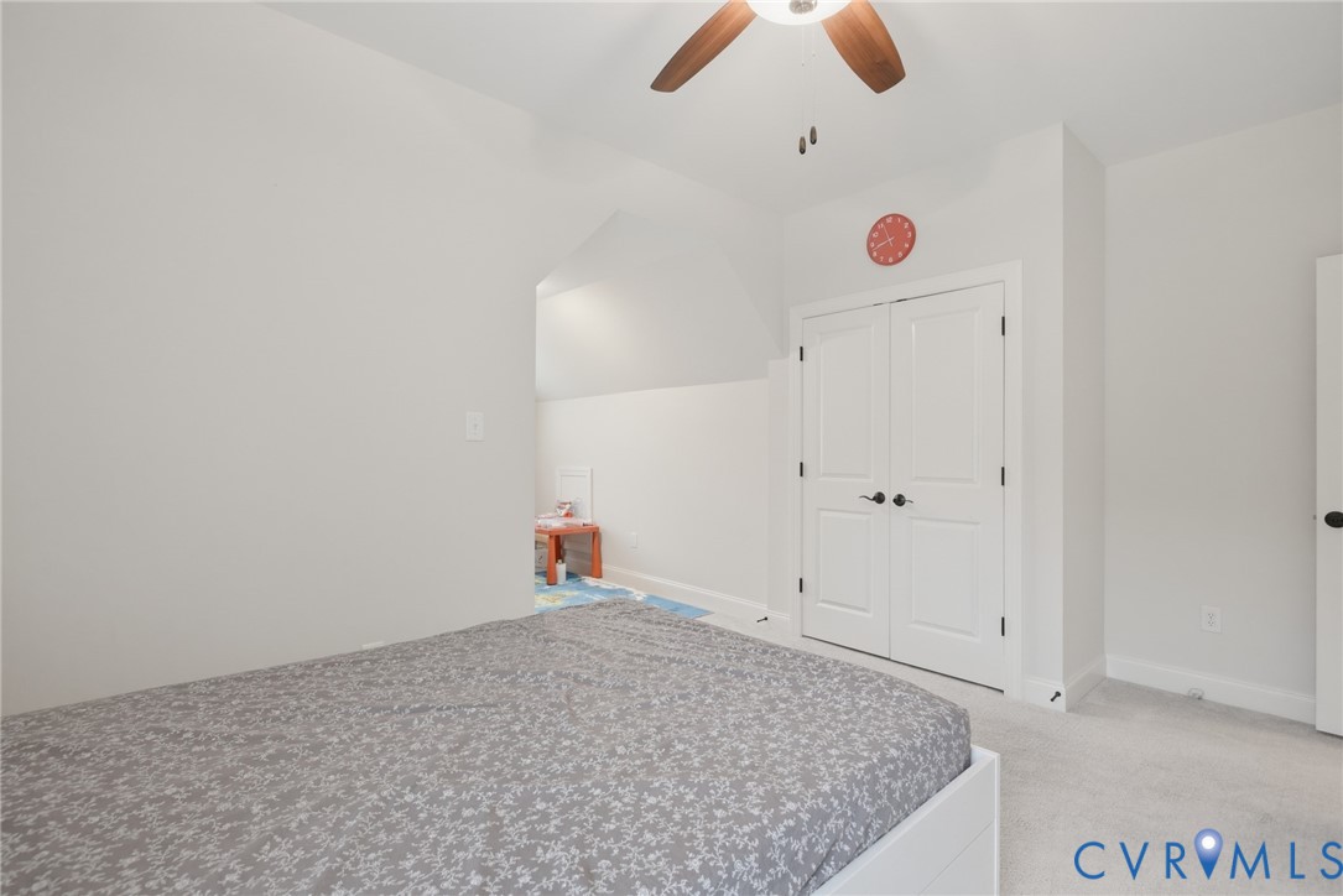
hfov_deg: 96.7
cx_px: 672
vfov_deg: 73.8
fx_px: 597
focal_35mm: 16
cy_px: 448
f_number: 8
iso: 400
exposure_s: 1/2.5
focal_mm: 16
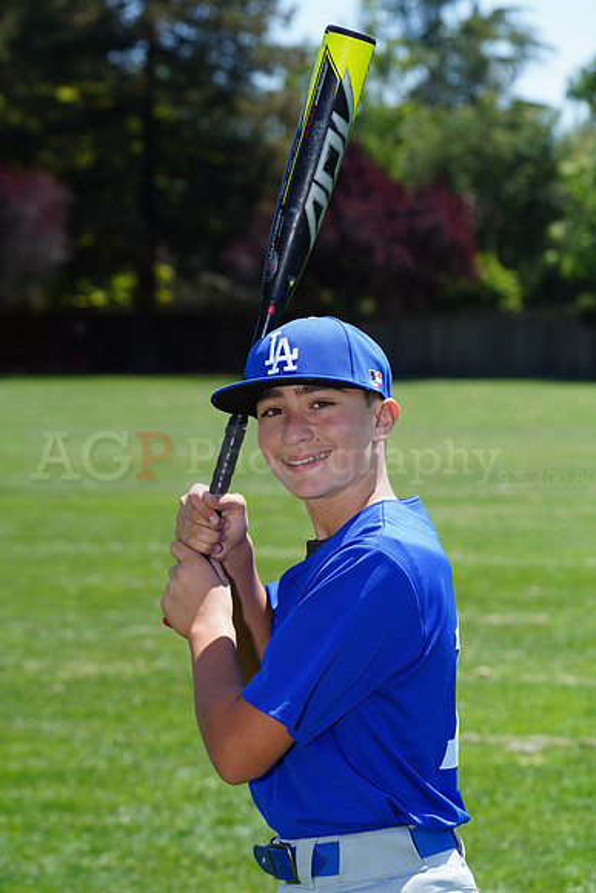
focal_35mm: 154
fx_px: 3822
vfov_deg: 13.3
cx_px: 298
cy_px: 446
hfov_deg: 8.9
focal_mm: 154
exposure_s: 1/200
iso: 160
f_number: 9
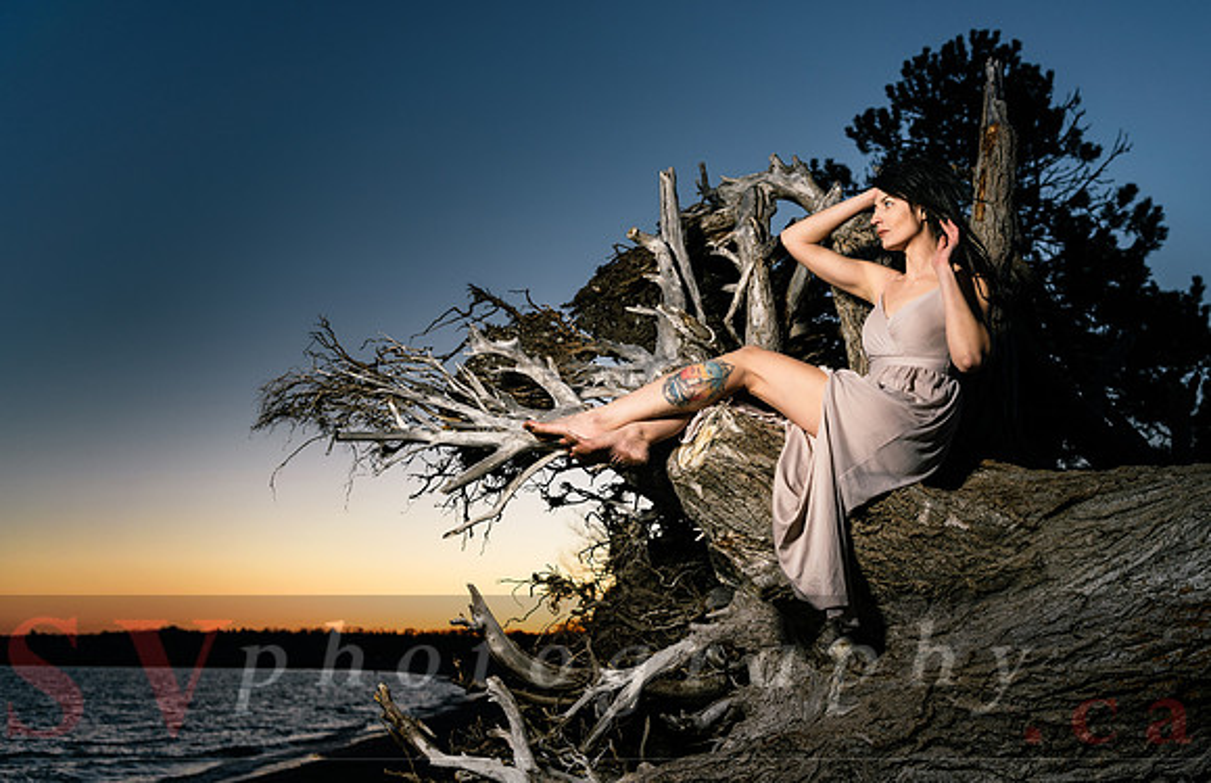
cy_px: 434
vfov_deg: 35.9
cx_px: 680
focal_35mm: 36
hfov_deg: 53.1
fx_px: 1208
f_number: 3.2
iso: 100
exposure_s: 1/125
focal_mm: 32
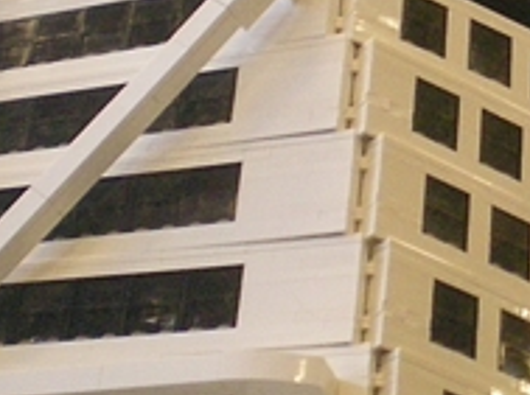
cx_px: 695
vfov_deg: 11.3
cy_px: 3
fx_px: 1971
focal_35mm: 129
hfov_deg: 14.6
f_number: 3.1
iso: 400
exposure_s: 1/23.8
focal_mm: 6.3
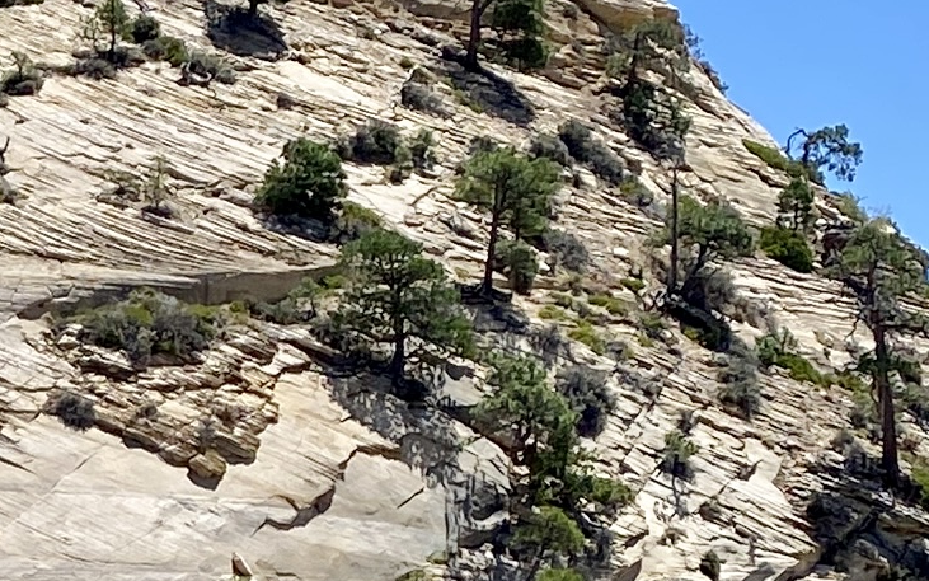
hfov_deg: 13.1
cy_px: 1002
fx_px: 3849
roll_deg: -0.6
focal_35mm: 152
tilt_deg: -4.1
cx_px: -423
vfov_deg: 8.3
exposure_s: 1/3401
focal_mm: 4.25
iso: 32
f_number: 1.8
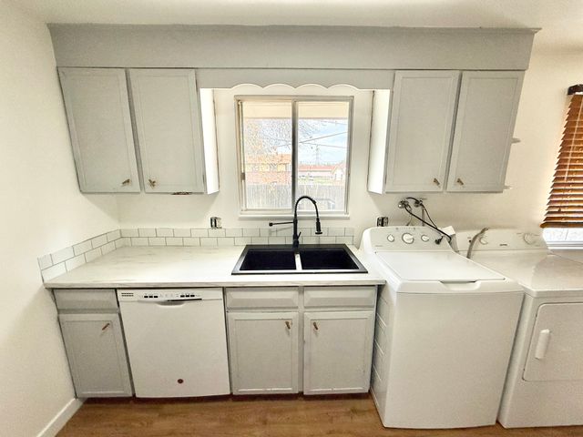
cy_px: 218
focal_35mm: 14
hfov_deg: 102.1
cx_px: 292
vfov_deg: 85.7
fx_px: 236
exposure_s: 1/227
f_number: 2.2
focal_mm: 2.22
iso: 64
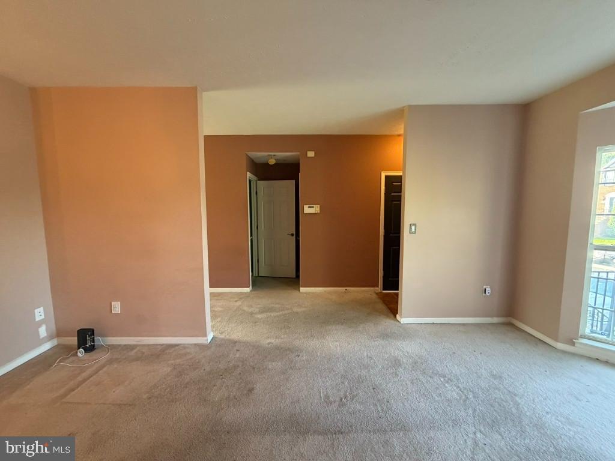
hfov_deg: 102.1
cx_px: 308
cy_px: 230
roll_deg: +0.5
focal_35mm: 14
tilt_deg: -3.5
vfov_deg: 85.7
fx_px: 249
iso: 320
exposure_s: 1/60
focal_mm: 2.22
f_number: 2.2
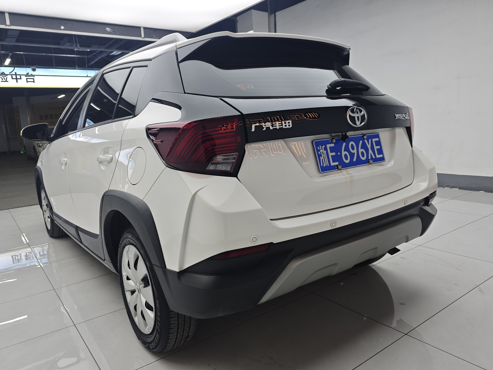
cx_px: 246
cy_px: 186
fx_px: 356
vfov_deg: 54.9
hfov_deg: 69.4
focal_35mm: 25
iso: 50
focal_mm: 5.84
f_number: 1.6
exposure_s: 1/100
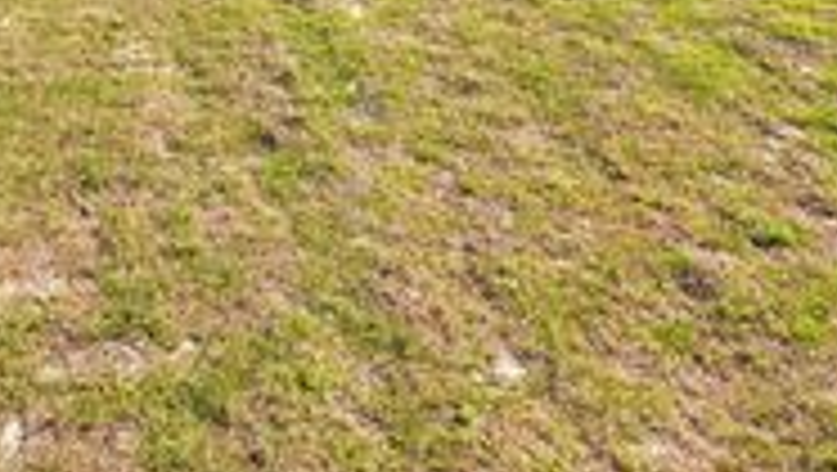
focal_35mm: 38
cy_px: -317
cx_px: 90
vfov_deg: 22.5
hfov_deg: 47.6
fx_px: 844
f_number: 1.9
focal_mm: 2.2
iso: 40
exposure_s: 1/682
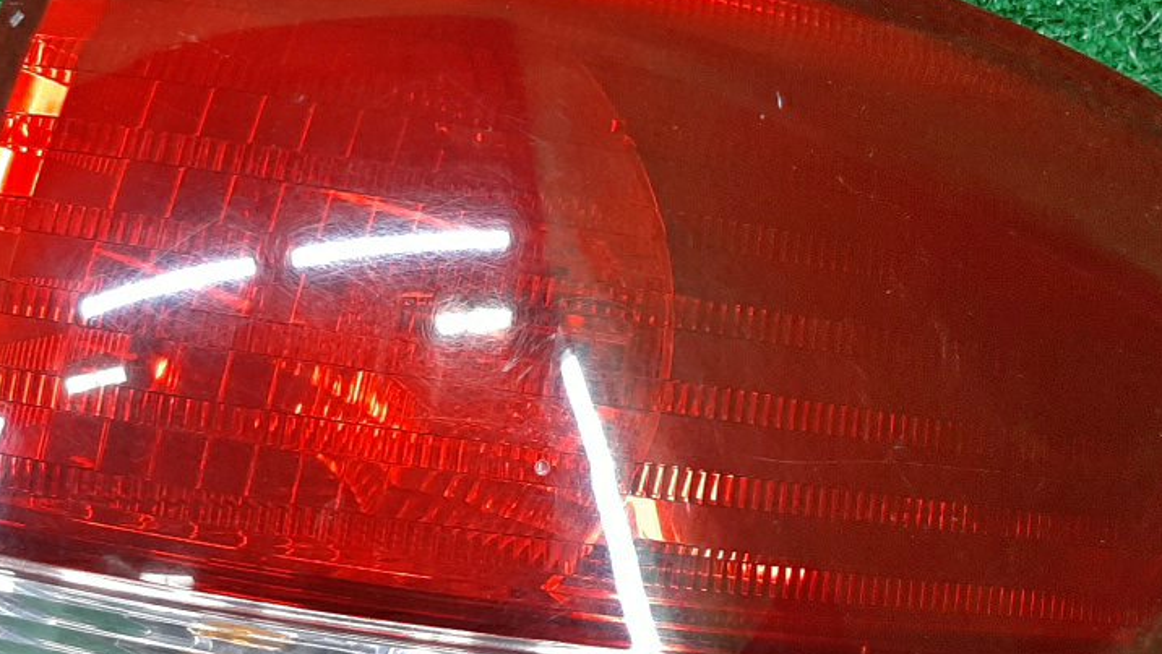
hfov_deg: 36.5
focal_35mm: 57
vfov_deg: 21.1
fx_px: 1757
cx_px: 493
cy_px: 398
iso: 135
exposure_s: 1/50
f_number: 1.7
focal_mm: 3.93
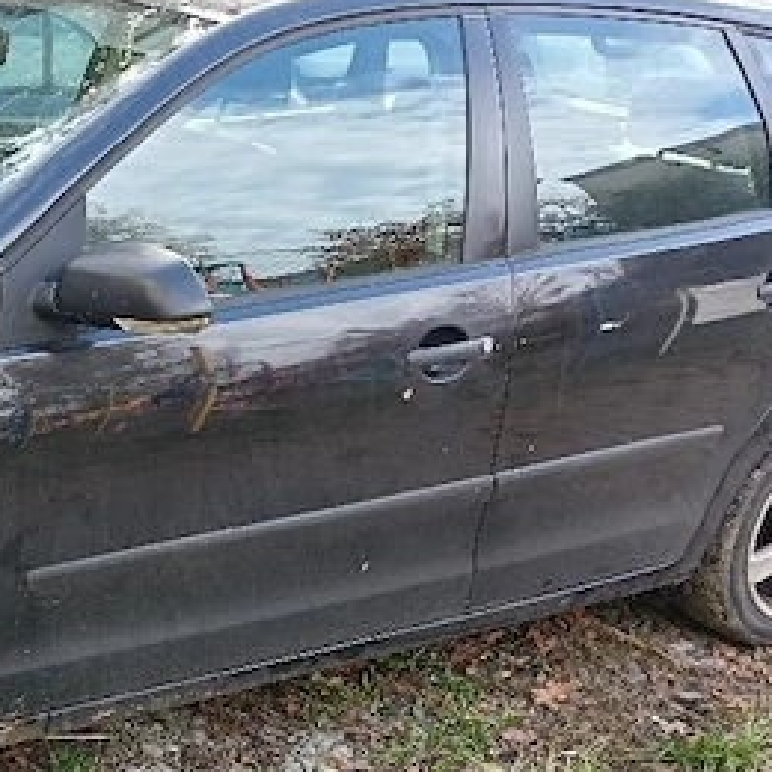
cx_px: 3
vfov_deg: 31.1
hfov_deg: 29.1
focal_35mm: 55
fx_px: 1388
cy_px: 434
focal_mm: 3.98
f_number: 1.8
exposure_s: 1/101
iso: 100
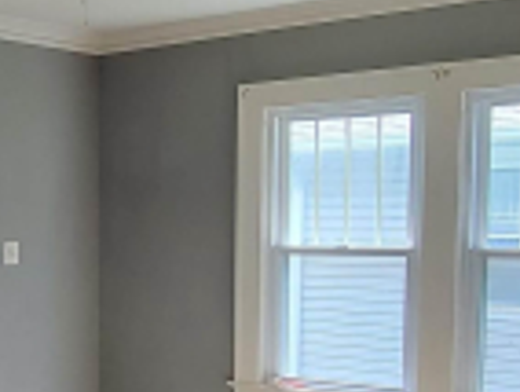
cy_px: 304
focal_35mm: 61
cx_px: -156
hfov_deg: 26.7
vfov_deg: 23.8
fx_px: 918
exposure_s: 1/60
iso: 125
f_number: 2.2
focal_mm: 2.2
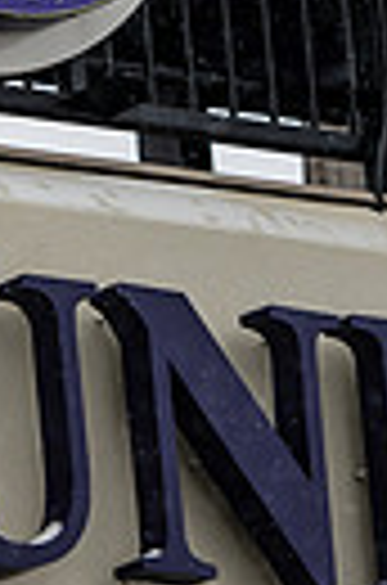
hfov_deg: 2.4
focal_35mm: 559
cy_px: -115
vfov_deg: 3.7
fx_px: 9062
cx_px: -90
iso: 250
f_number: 4
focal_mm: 125
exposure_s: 1/400
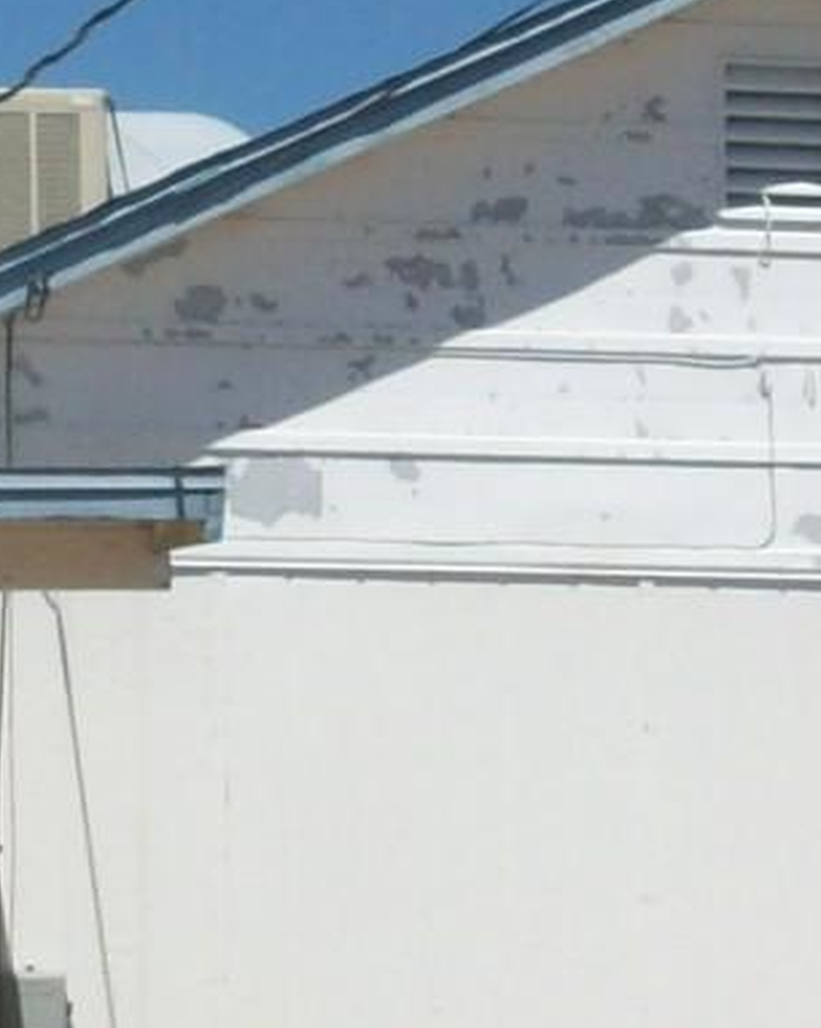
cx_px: 67
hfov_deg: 8.6
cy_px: 70
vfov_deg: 10.8
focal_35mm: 178
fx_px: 5413
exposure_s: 1/630
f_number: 5.5
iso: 64
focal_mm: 5.7
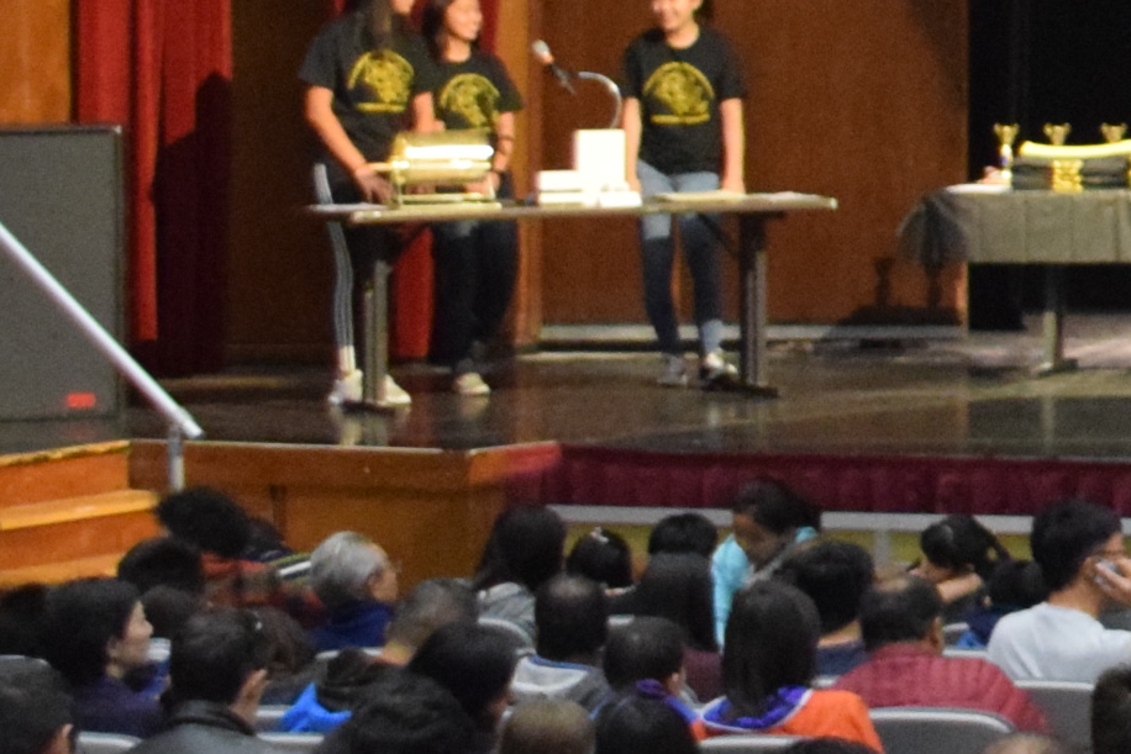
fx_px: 5090
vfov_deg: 8.4
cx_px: 2595
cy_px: -148
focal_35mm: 162
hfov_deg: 11.0
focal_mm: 22
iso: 4000
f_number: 3.8
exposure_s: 1/60
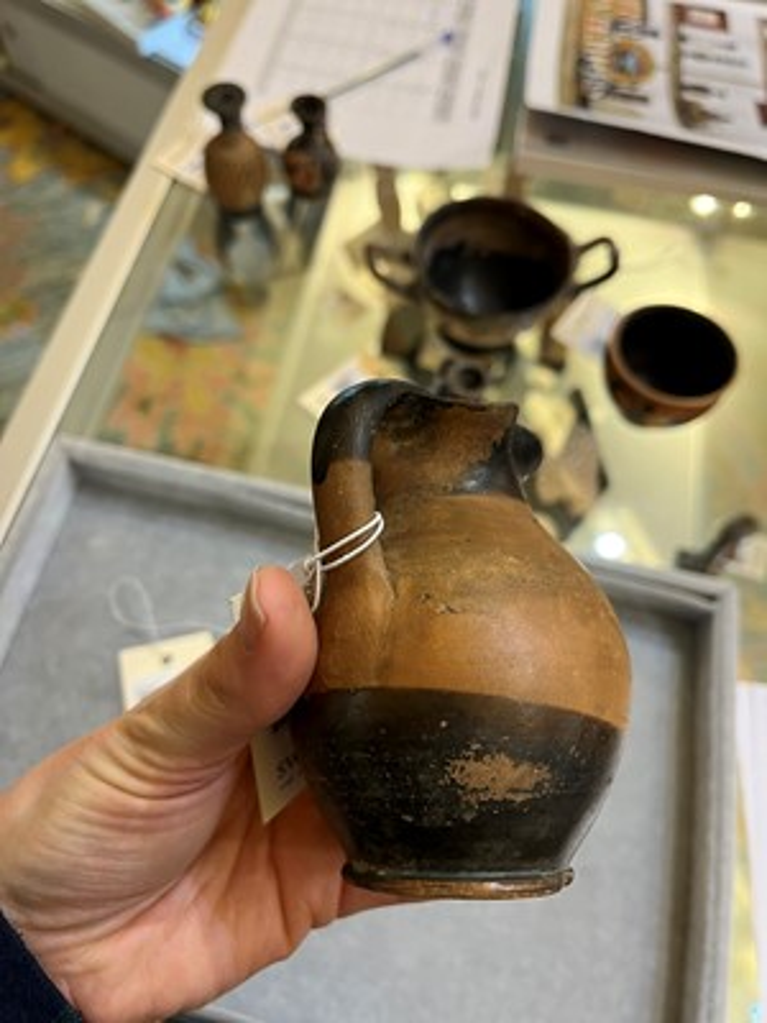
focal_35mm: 26
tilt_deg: -61.3
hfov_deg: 53.1
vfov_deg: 67.3
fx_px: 768
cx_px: 384
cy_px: 512
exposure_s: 1/50
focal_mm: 5.1
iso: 80
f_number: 1.6
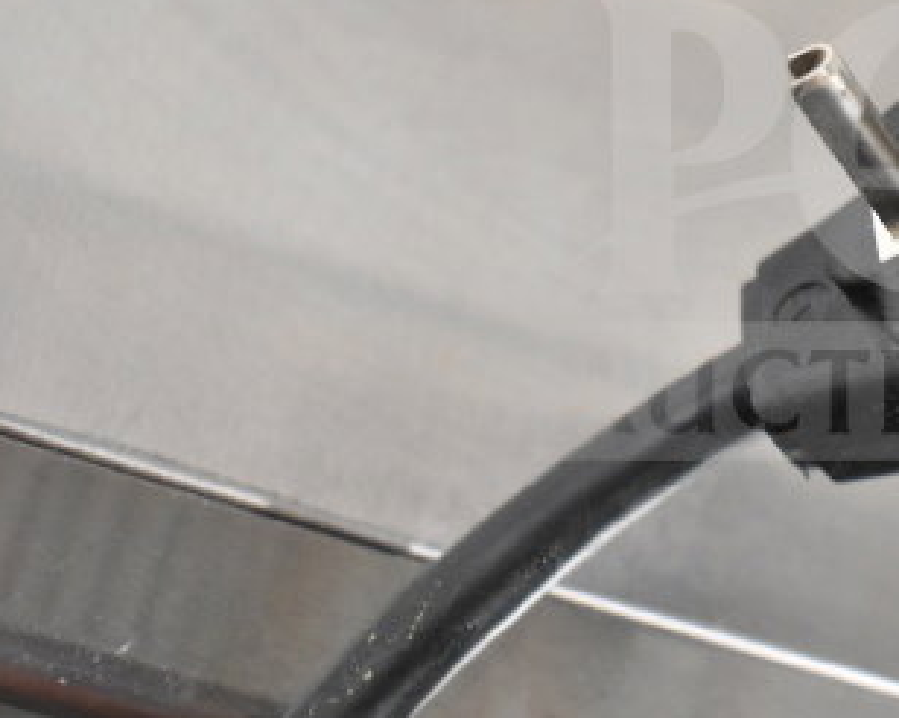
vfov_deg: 22.7
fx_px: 1782
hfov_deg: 27.0
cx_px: 861
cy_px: 229
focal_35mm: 67
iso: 5600
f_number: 3.8
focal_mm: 24
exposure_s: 1/40
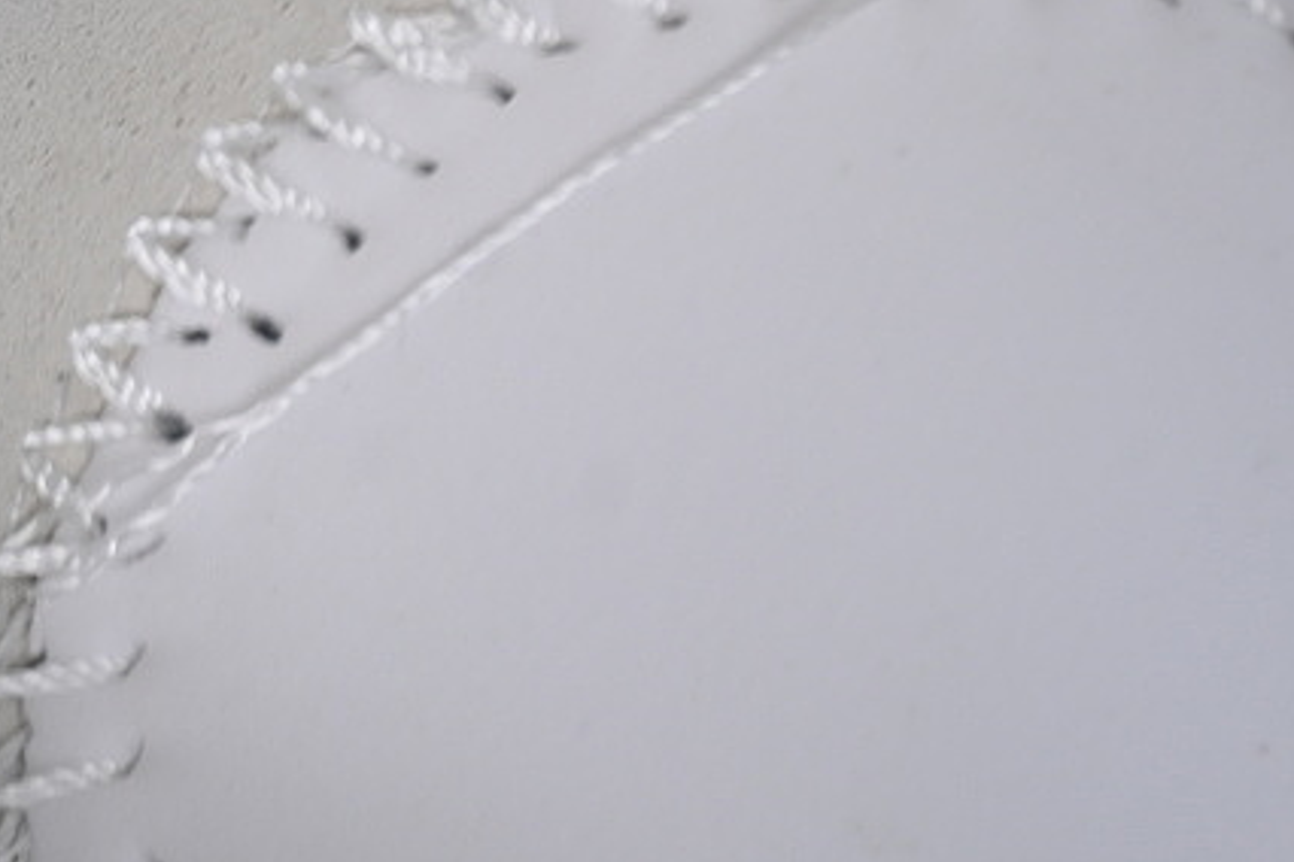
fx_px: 6829
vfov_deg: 7.2
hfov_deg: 10.6
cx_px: 1598
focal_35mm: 190
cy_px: 798
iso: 160
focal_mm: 50
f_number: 7.1
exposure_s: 1/80
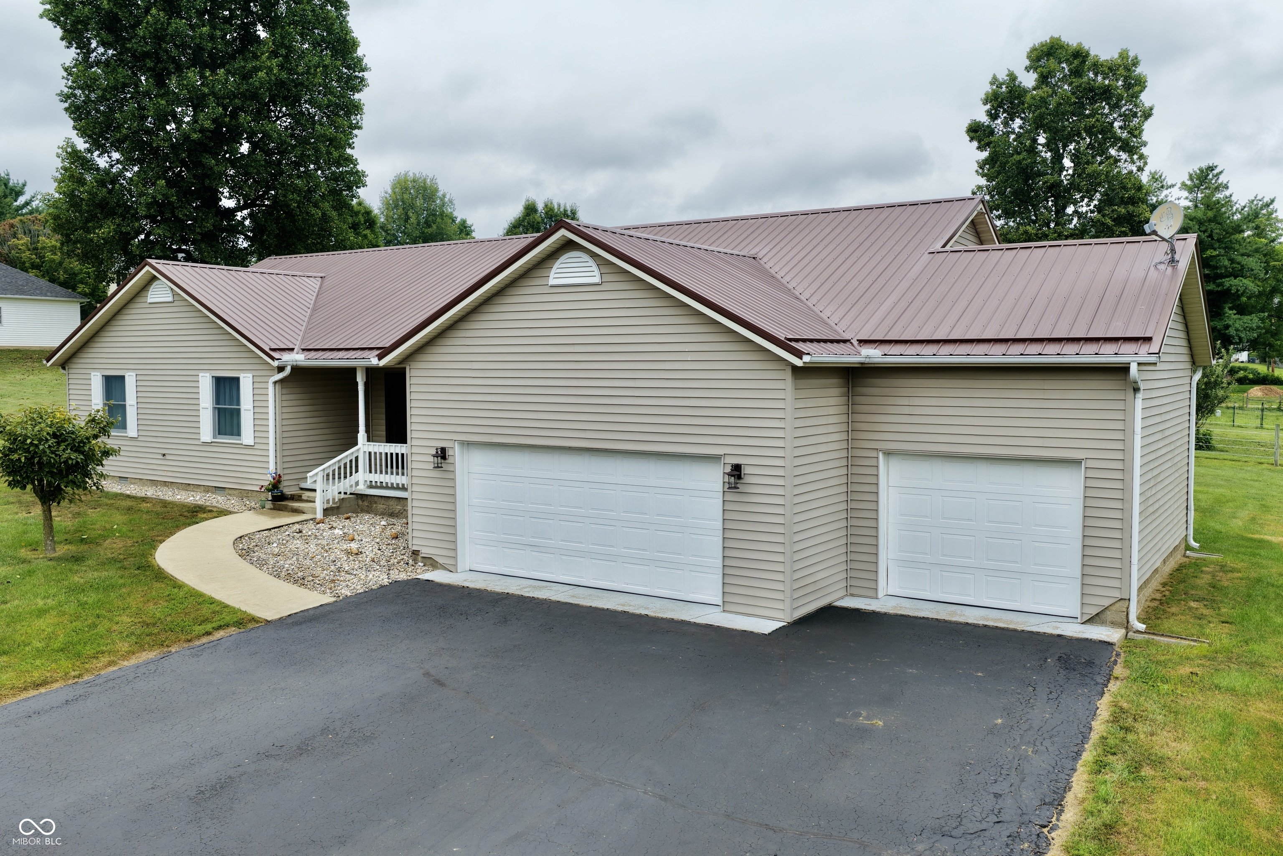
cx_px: 642
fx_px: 998
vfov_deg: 46.4
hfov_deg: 65.5
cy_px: 428
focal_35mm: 28
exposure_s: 1/1000
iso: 250
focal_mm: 14.45
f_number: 2.8
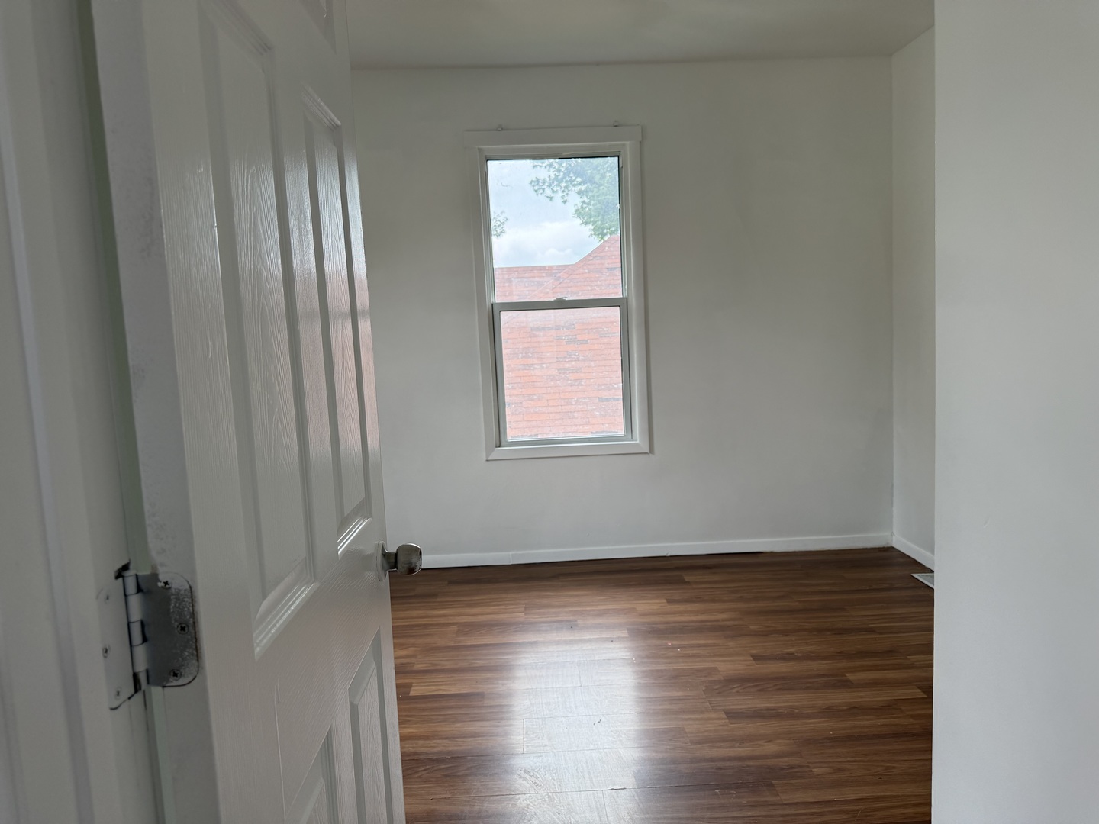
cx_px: 550
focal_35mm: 24
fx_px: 762
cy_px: 412
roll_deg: +3.3
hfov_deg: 71.6
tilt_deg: -4.6
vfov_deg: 56.8
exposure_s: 1/242
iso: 125
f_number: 1.78
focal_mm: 6.76
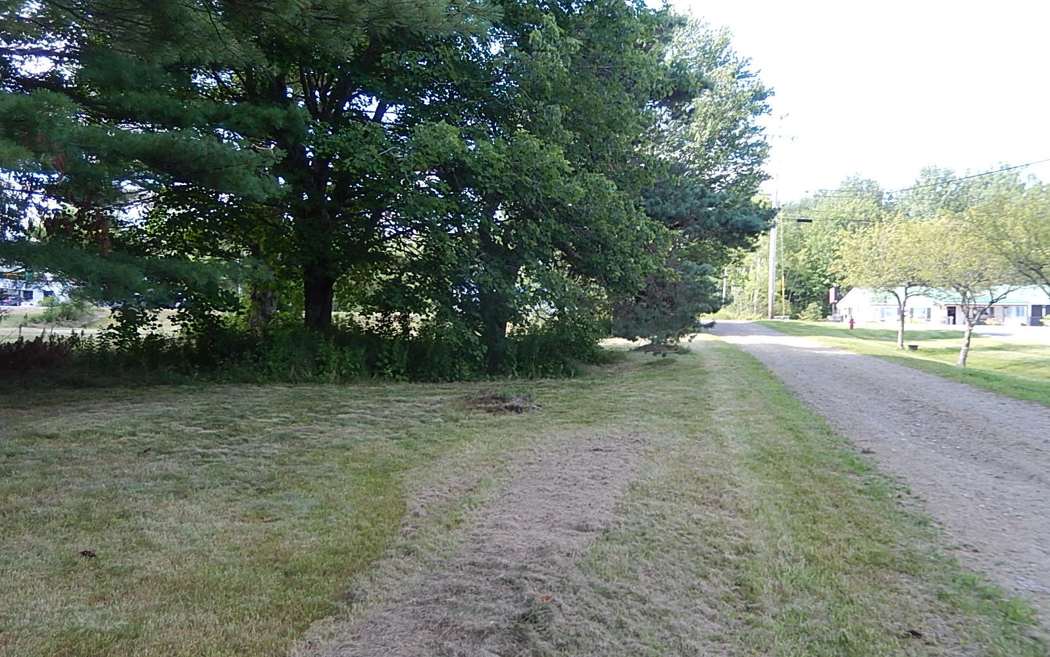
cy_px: 340
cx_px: 526
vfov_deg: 37.3
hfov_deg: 56.7
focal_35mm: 34
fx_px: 973
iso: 125
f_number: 3.8
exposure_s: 1/125
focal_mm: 5.7
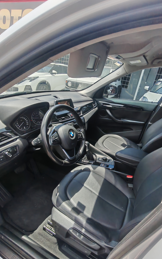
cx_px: 92
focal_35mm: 19
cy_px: 134
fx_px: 134
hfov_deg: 62.0
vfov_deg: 88.0
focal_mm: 1.96
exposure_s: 1/390
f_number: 2.2
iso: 50
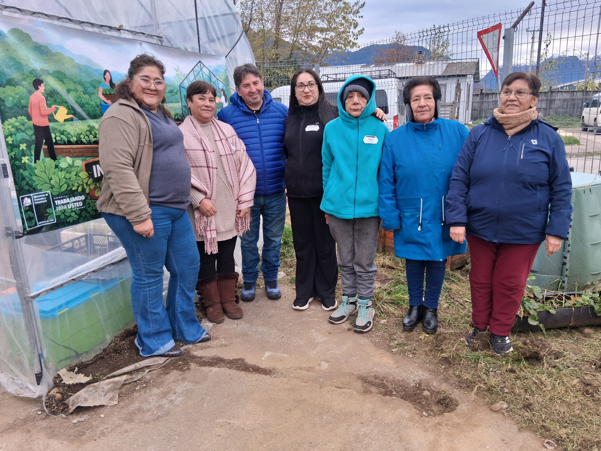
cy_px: 226
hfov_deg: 67.3
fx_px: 451
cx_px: 300
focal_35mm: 26
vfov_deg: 53.1
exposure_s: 1/100
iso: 25
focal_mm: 3.98
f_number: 1.8
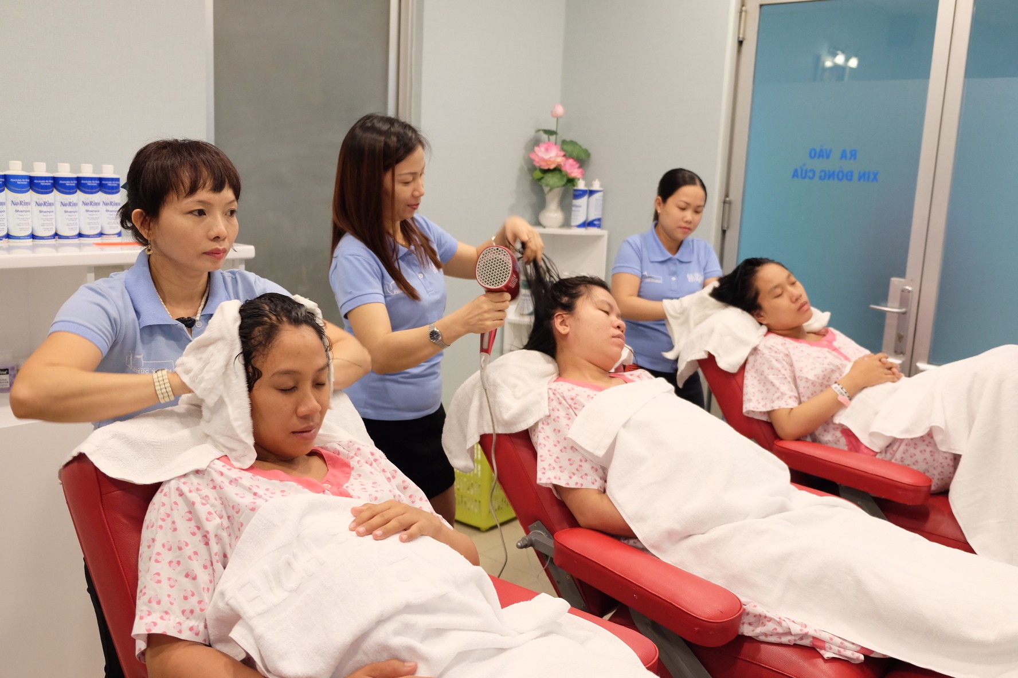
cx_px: 509
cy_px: 339
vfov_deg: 41.1
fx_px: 905
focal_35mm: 32
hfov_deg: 58.7
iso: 1000
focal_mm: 21.4
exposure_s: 1/45
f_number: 3.2
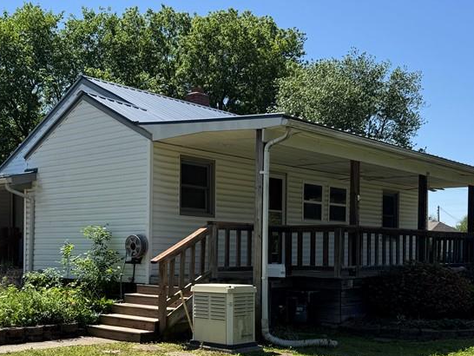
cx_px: 168
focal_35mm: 45
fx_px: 616
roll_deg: -1.2
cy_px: 249
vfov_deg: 31.8
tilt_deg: -0.8
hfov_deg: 41.6
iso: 80
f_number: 1.78
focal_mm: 6.76
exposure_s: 1/3597
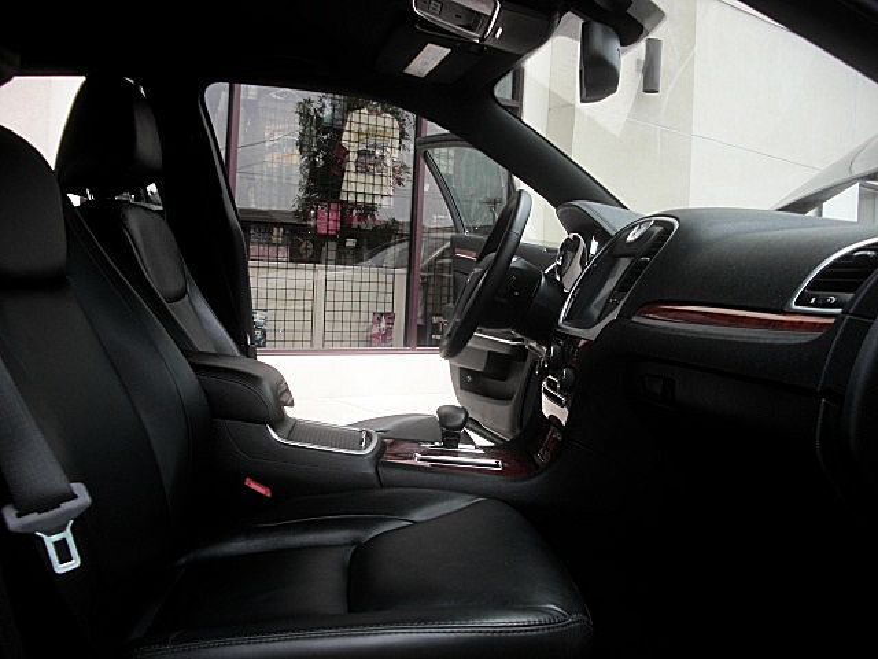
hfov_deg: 51.4
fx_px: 913
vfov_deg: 39.7
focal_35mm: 36
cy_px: 330
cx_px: 439
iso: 50
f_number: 2.8
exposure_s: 1/320
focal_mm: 6.3
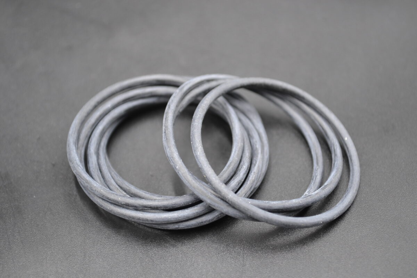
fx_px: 799
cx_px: 208
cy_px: 139
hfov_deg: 29.2
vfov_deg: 19.7
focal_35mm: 69
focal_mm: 46
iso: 400
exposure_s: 1/25
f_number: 5.3
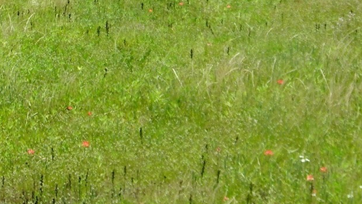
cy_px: -86
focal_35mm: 132
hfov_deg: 16.2
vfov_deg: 9.0
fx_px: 1267
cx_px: 210
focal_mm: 6.9
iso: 80
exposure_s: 1/250
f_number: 7.6
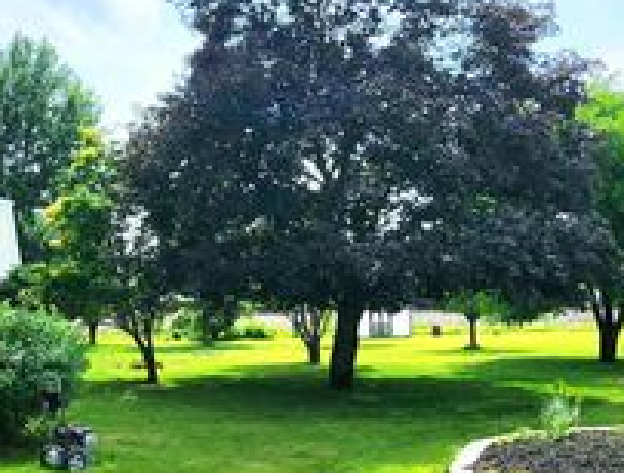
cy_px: 230
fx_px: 579
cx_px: 98
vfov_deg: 44.4
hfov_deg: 51.9
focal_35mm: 32
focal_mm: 2.2
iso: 50
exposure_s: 1/5000
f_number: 2.2
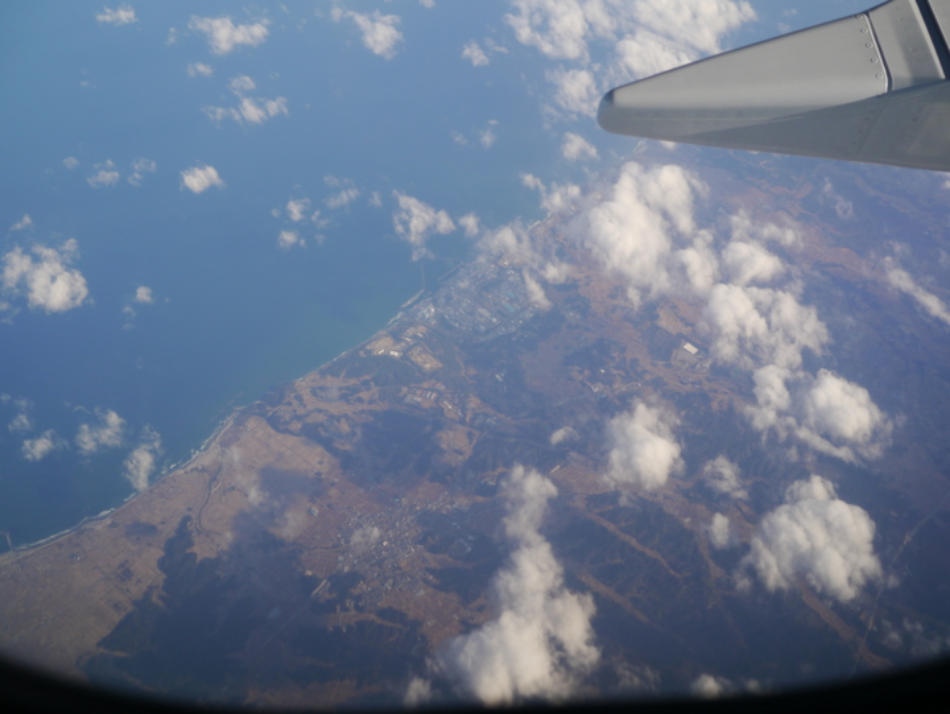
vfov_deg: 36.0
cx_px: 475
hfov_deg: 46.8
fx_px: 1098
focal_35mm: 40
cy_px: 357
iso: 160
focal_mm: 20
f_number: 4
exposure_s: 1/640
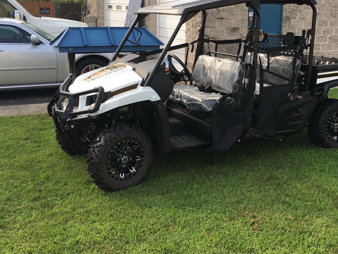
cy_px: 78
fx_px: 459
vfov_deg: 30.6
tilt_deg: -8.0
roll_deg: -1.6
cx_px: 215
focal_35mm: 47
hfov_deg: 40.1
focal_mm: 4.15
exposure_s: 1/610
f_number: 2.2
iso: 25
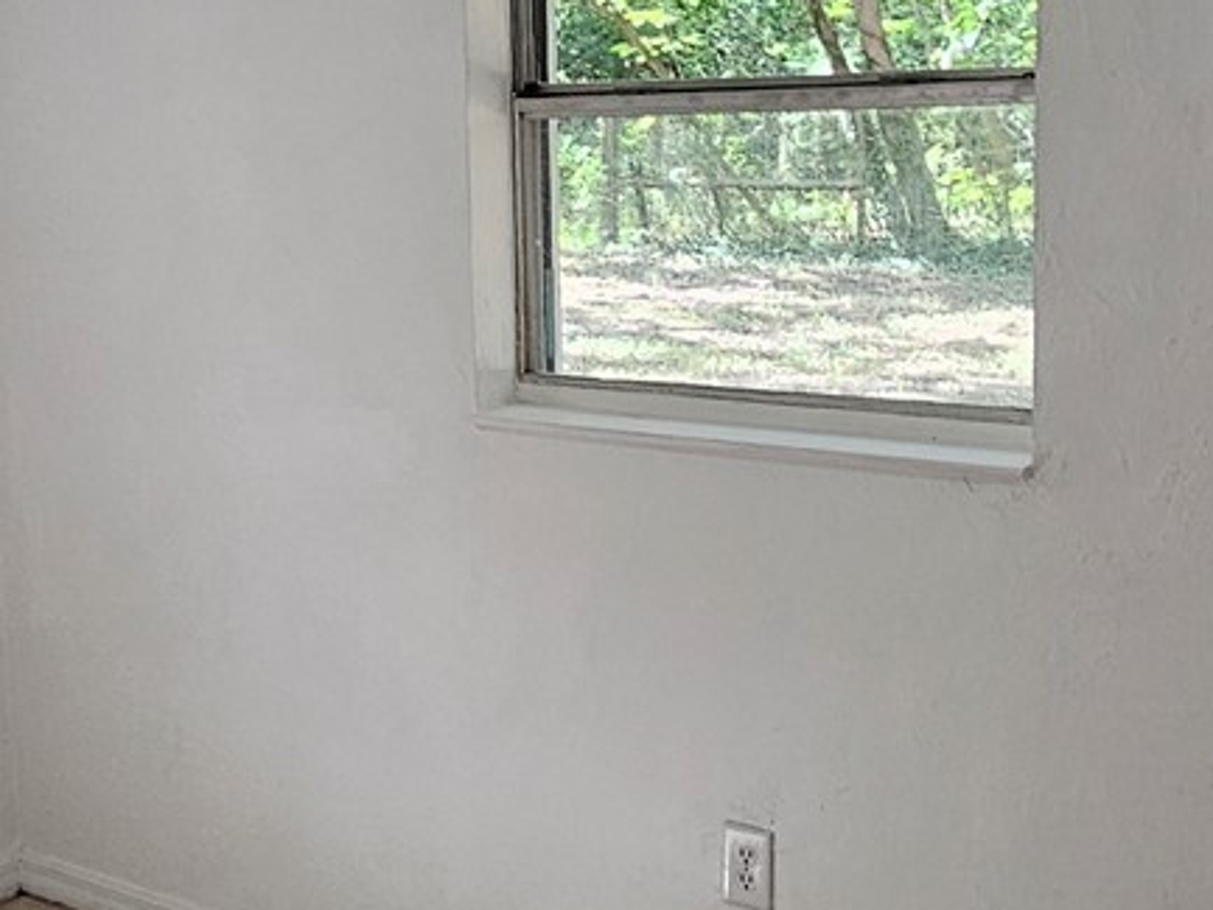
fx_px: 1682
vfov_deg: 30.2
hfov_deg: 39.4
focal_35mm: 48
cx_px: 448
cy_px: 370
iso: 100
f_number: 2.2
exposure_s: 1/60
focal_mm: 2.2
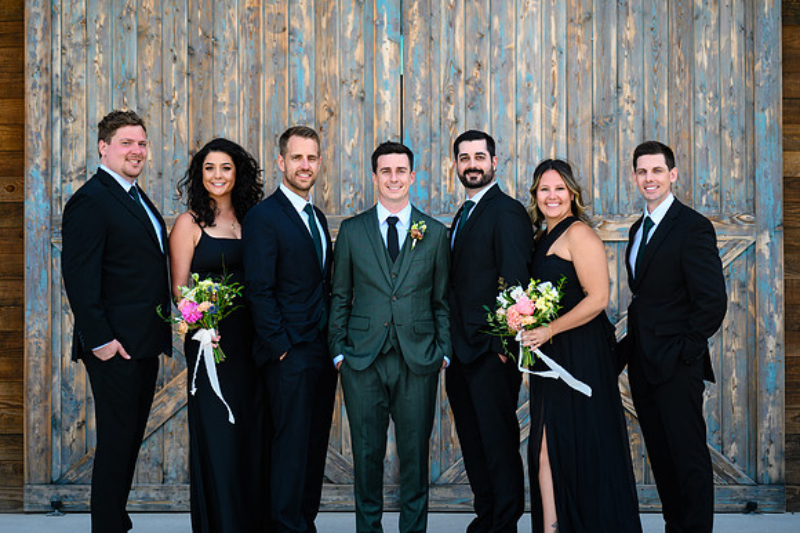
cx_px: 385
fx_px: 1774
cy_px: 253
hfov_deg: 25.4
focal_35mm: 80
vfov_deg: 17.1
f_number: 2.5
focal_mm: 73
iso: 100
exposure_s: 1/800
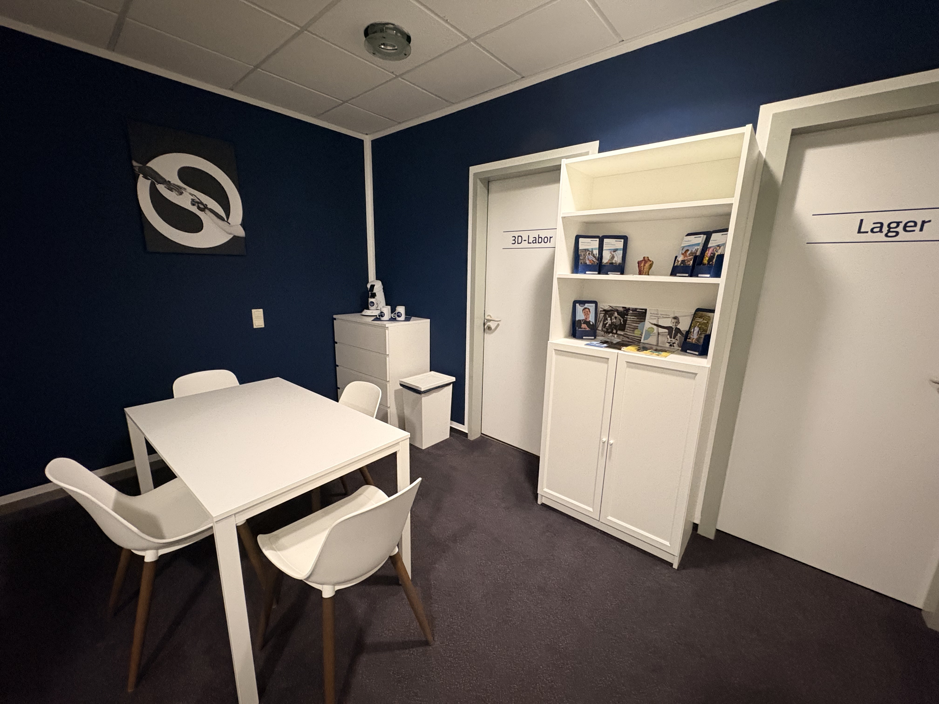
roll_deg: -1.3
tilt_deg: -13.1
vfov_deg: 85.7
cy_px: 352
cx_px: 470
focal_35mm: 14
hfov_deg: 102.1
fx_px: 380
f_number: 2.2
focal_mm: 2.22
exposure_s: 1/50
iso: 800
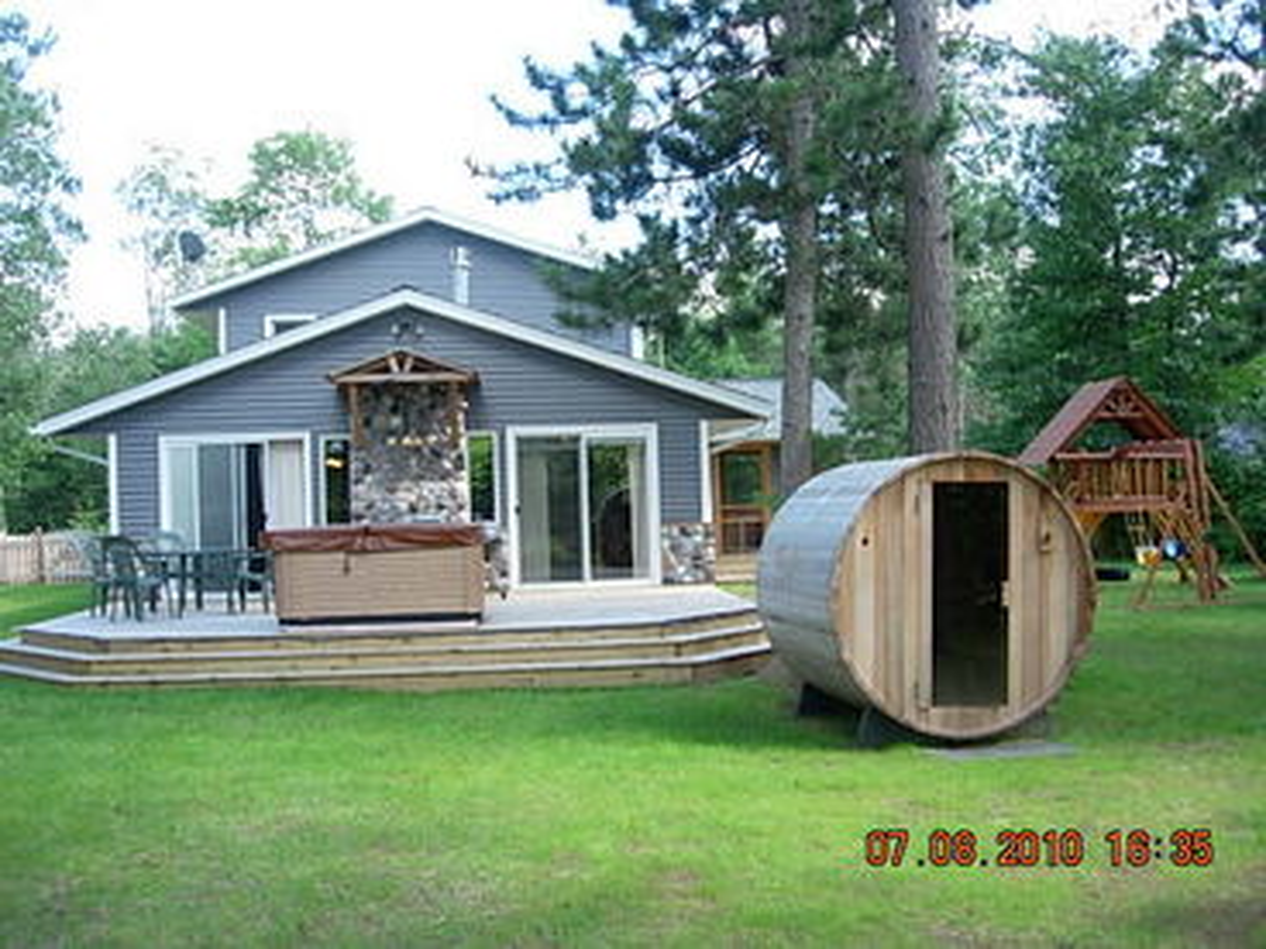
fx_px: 1390
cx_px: 633
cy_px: 474
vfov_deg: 37.7
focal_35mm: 38
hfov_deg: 49.0
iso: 64
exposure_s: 1/140
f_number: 2.8
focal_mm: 7.8
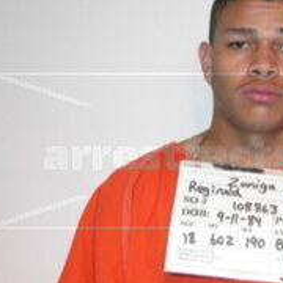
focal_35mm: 95
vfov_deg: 18.3
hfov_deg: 18.1
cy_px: 152
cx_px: 222
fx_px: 879
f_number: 3
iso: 100
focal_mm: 11.6
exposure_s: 1/60.3
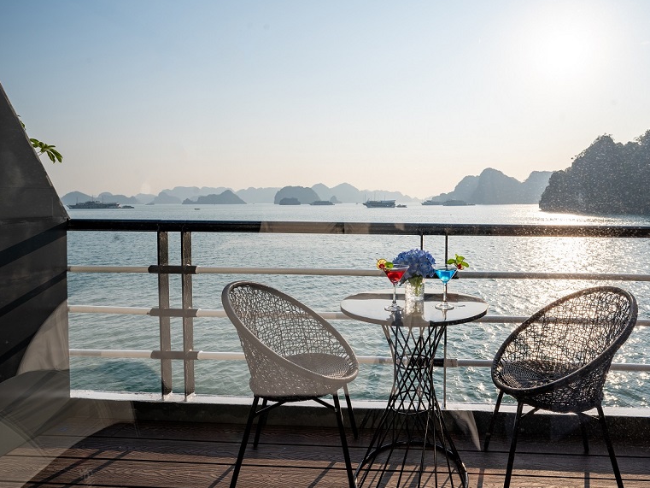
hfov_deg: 78.0
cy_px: 209
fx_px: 387
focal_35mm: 21
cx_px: 421
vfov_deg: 64.1
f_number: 10
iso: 100
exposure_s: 1/400
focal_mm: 16.5
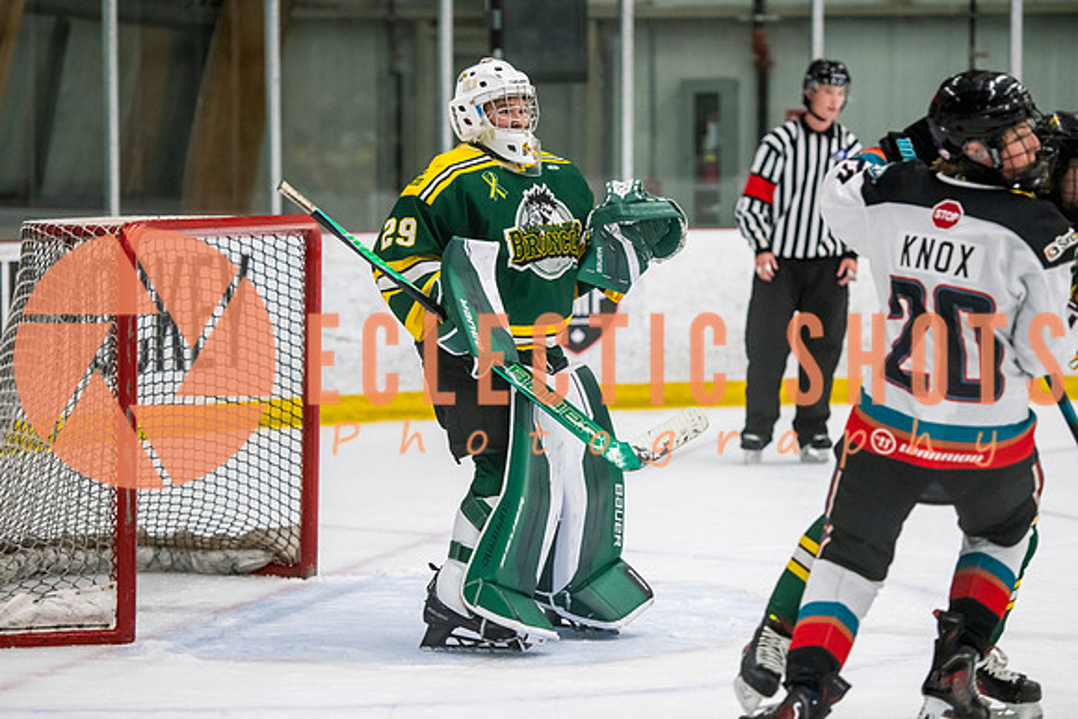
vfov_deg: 9.6
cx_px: 529
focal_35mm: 144
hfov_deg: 14.3
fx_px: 4300
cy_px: 388
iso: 2500
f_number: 3.2
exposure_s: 1/640
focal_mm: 125
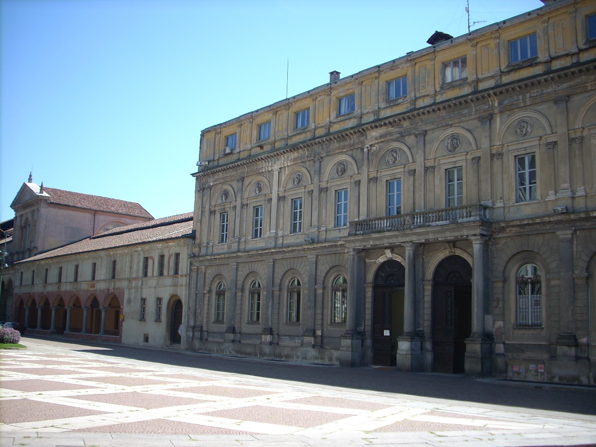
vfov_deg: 38.7
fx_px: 637
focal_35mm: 37
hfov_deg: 50.1
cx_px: 298
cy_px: 224
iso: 64
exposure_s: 1/125
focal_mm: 6.2
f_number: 5.6
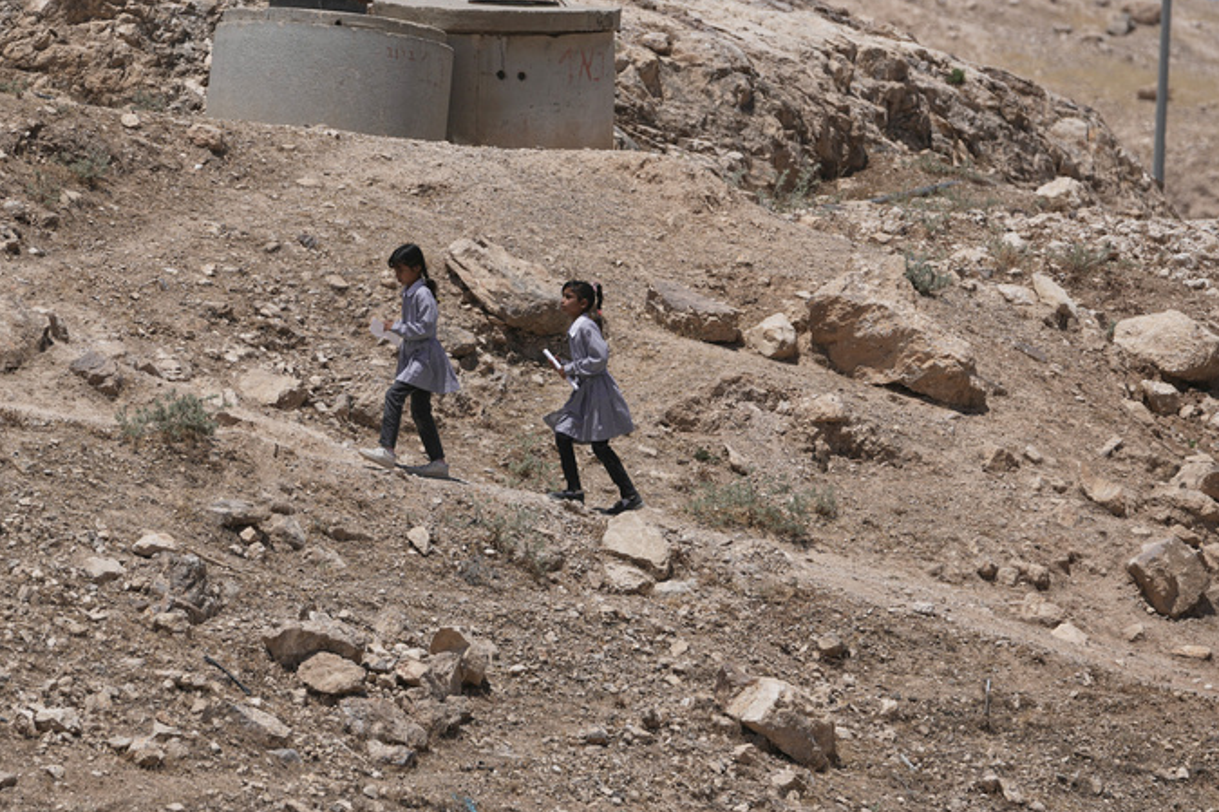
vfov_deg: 4.5
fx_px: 10291
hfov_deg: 6.8
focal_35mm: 304
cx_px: 459
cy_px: 259
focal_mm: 200
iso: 160
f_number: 4.5
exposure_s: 1/4000
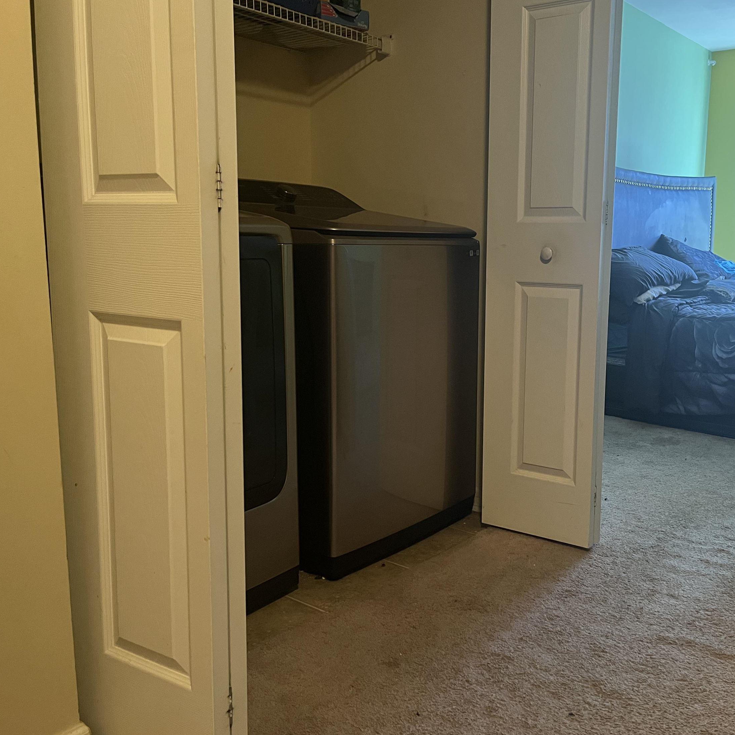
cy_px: 359
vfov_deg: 51.1
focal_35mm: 32
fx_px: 769
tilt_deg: -9.8
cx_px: 451
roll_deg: -0.8
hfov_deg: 50.7
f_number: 1.6
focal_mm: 5.1
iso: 640
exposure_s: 1/40
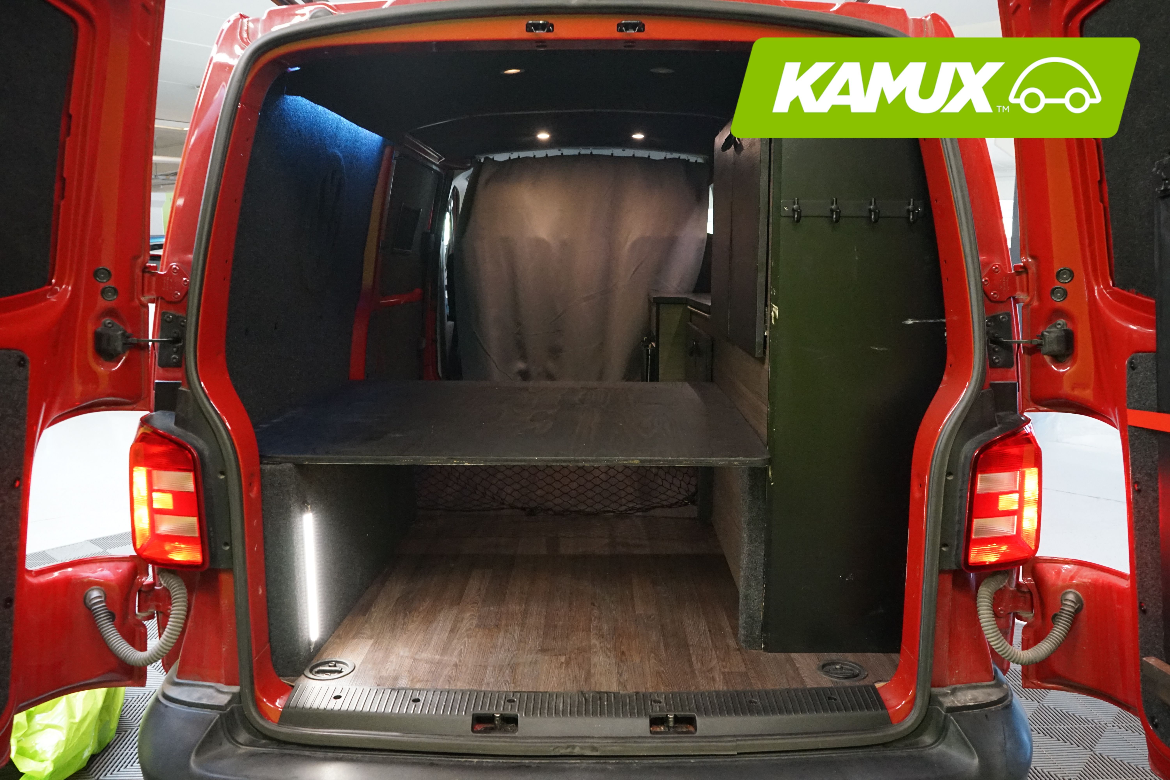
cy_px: 390
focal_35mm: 28
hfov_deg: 65.5
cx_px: 585
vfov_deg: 46.4
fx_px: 910
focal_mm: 28
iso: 5000
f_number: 6.3
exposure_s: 1/30
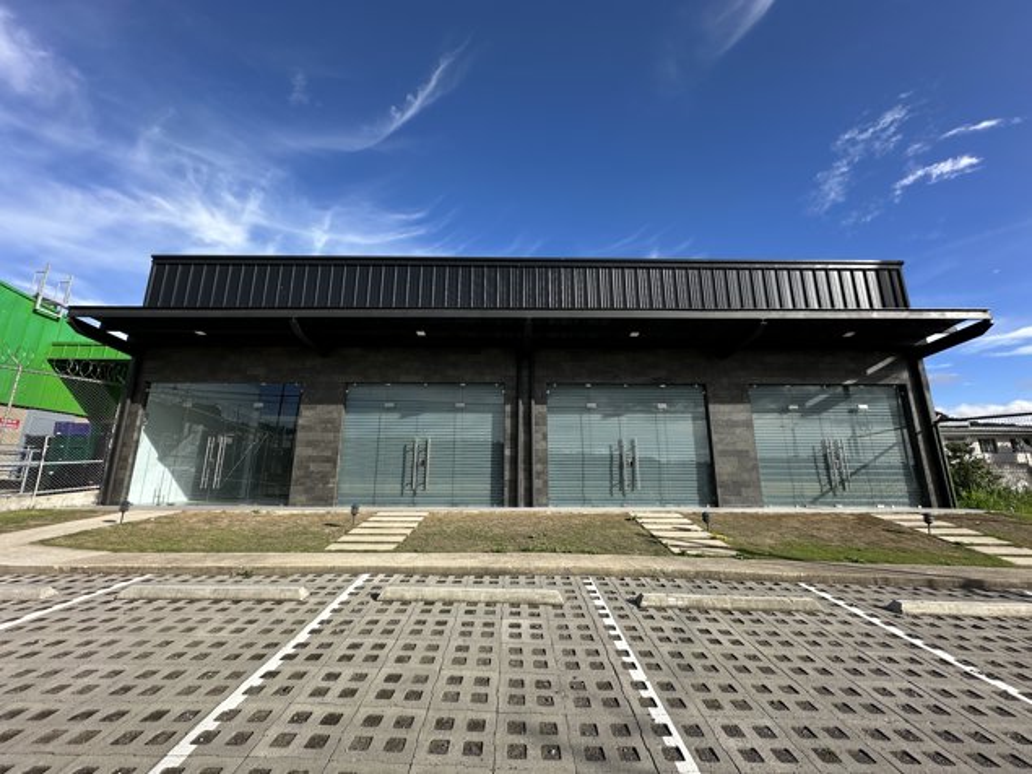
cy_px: 387
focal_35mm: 14
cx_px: 516
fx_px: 417
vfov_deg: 85.7
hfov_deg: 102.1
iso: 40
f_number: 2.2
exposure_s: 1/882
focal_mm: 2.22
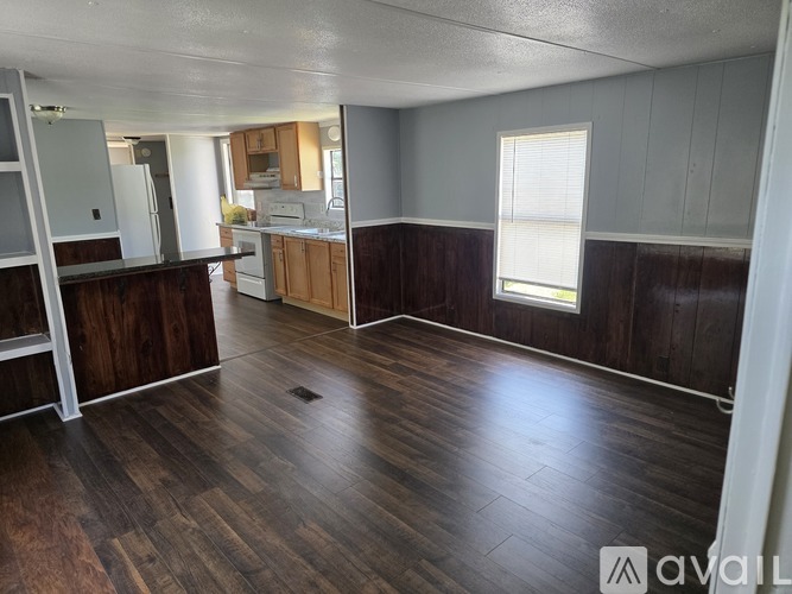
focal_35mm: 23
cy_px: 297
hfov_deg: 73.9
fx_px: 526
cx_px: 396
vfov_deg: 58.9
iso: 160
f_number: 1.7
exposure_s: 1/180
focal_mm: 6.3
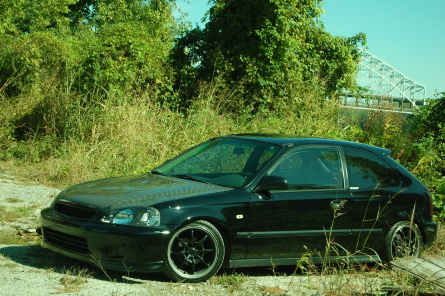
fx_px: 1019
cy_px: 148
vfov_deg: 16.5
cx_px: 222
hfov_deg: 24.6
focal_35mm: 82
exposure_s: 1/125
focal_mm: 55
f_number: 5.6
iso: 280
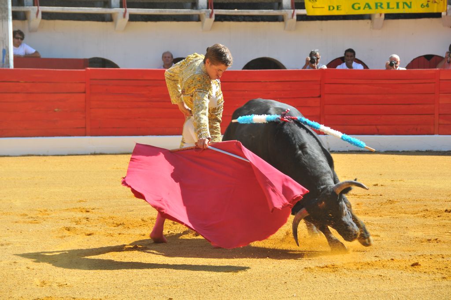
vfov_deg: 9.6
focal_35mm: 142
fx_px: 1783
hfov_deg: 14.4
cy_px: 150
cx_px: 226
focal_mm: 95
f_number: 5.6
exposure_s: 1/350
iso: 200
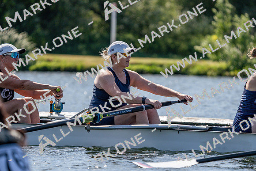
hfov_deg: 6.2
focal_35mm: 335
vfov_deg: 4.1
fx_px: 2383
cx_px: 128
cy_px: 86
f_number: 6.3
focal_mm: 335
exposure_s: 1/2000
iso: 320
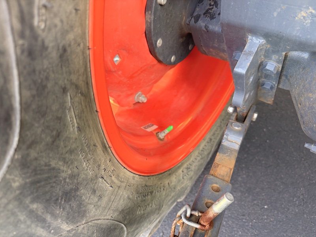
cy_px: 118
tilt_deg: -50.5
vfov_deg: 56.8
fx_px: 219
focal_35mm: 24
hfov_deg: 71.6
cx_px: 158
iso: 160
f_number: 1.78
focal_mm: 6.76
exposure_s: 1/121
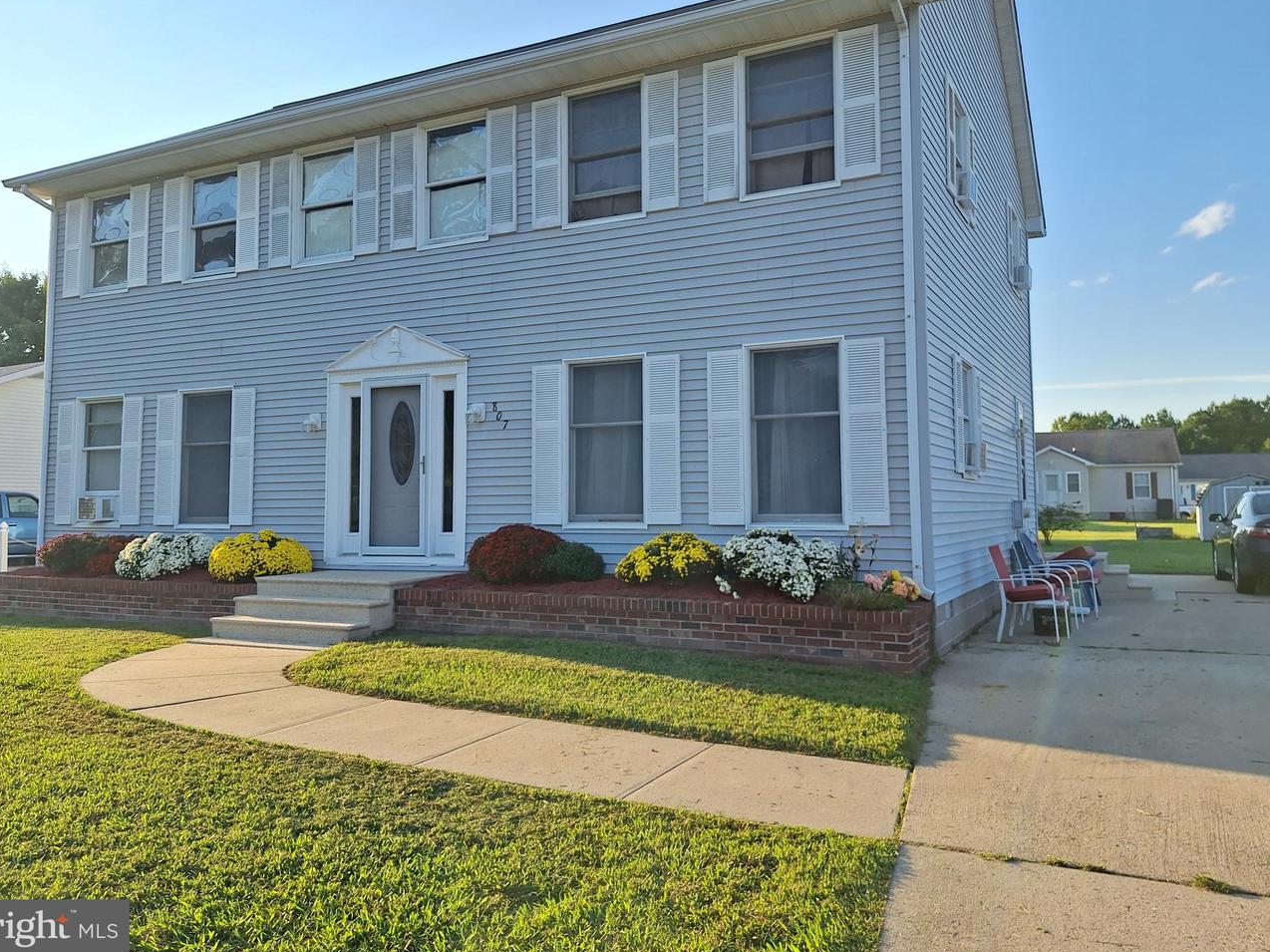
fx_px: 954
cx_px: 672
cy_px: 419
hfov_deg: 67.3
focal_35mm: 26
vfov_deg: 52.9
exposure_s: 1/1502
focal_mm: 5.54
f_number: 1.8
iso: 40
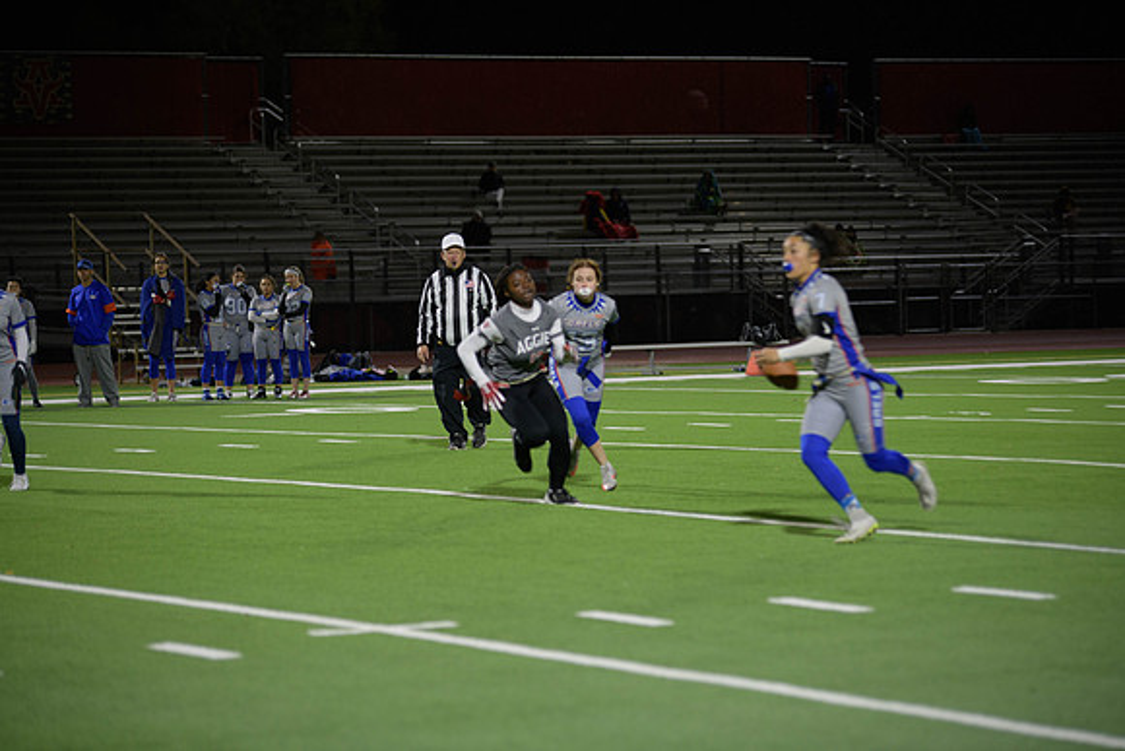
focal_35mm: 135
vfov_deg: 10.2
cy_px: 376
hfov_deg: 15.2
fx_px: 4220
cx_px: 562
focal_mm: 135
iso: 720
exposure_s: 1/200
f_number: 2.8
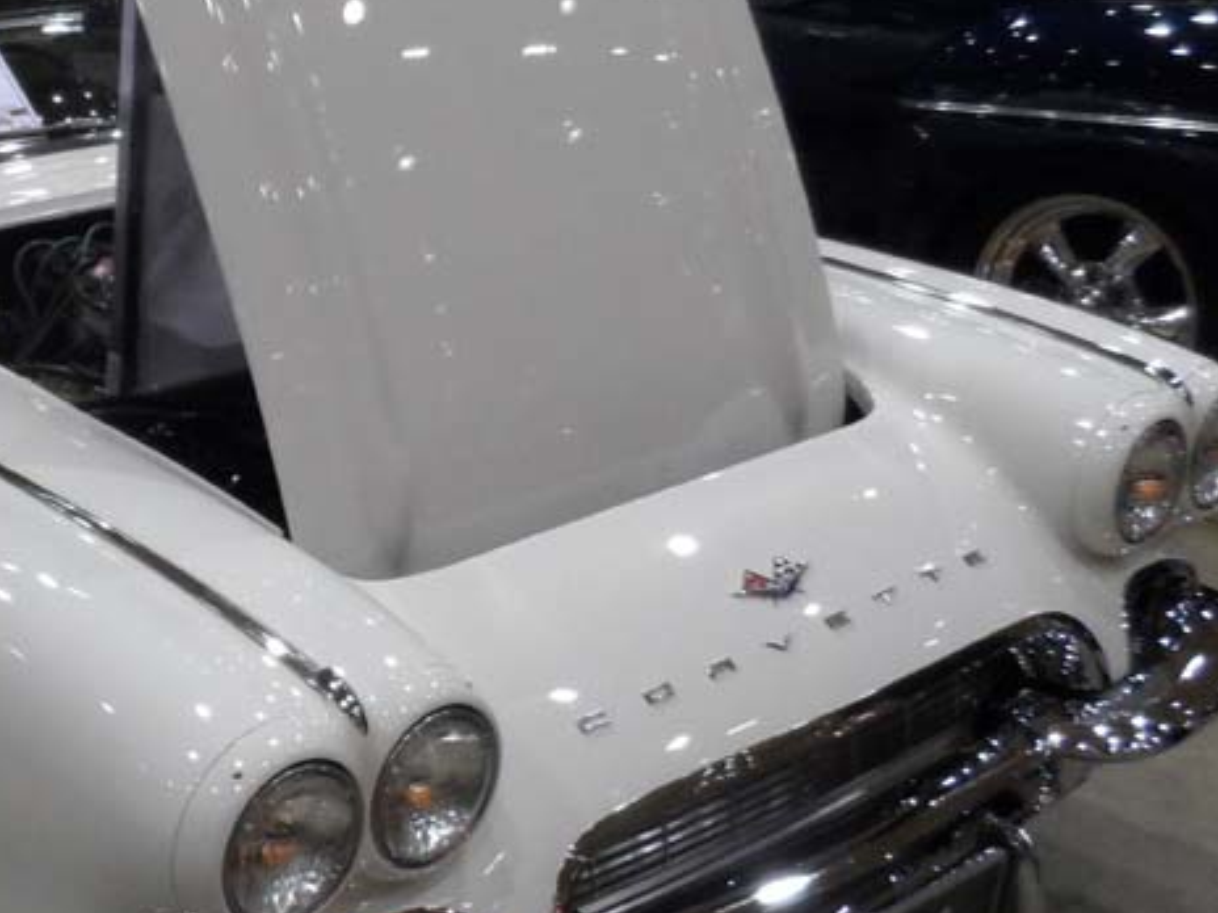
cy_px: 401
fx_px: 1865
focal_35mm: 53
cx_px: 52
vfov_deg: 27.5
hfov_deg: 33.6
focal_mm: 4
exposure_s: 1/30
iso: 240
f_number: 3.2
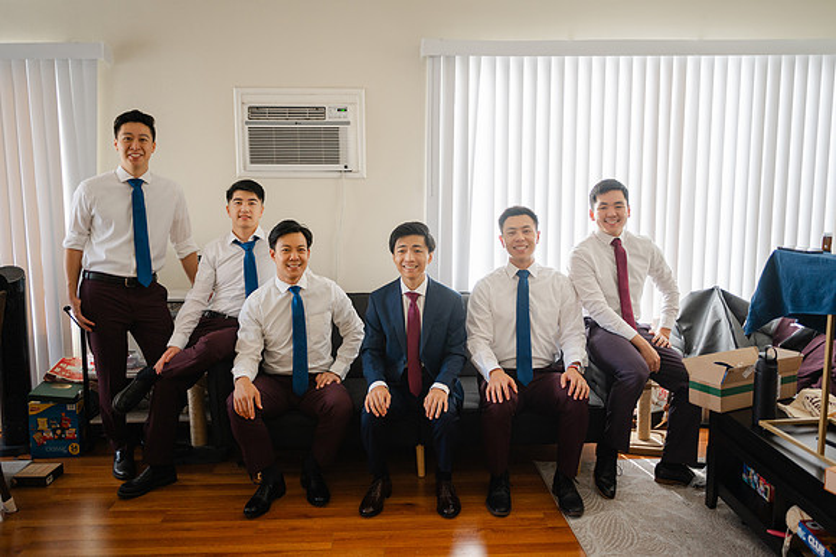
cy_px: 278
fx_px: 665
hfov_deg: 64.3
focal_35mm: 29
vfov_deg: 45.4
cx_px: 418
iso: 450
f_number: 2.8
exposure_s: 1/160
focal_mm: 28
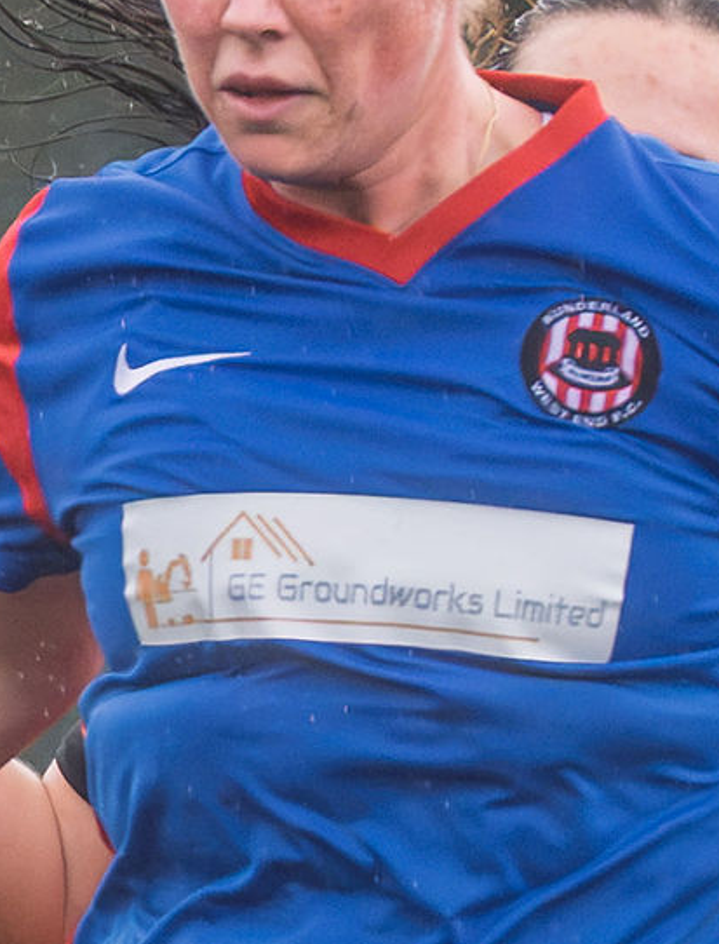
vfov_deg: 0.5
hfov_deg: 0.4
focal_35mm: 4175
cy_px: 1327
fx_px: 114462
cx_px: -20
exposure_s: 1/1000
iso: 1250
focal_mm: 400
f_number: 5.6
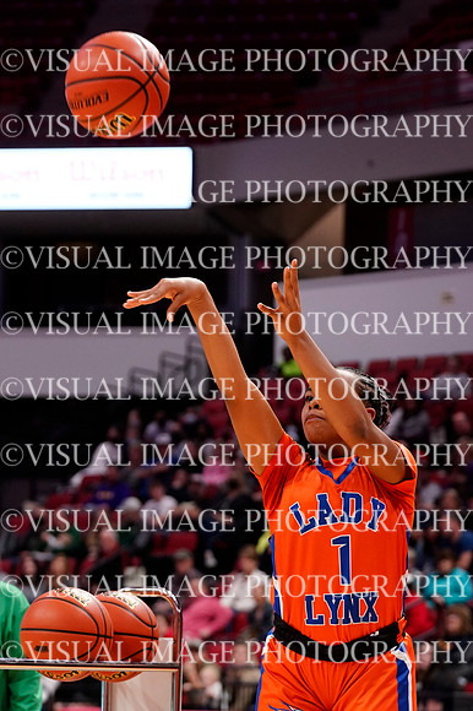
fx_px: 2841
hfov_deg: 9.5
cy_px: 356
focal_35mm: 144
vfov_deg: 14.3
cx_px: 236
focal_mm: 96
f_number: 4
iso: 3200
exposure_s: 1/1000
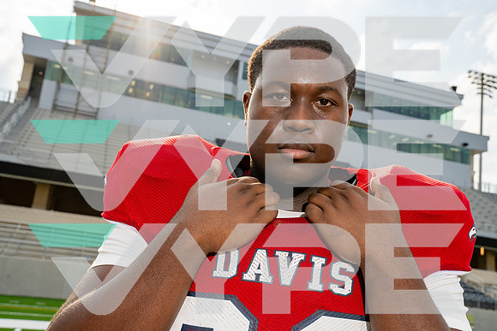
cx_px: 248
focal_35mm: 39
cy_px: 166
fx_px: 538
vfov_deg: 34.2
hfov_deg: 49.6
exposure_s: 1/250
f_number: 8
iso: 100
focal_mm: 38
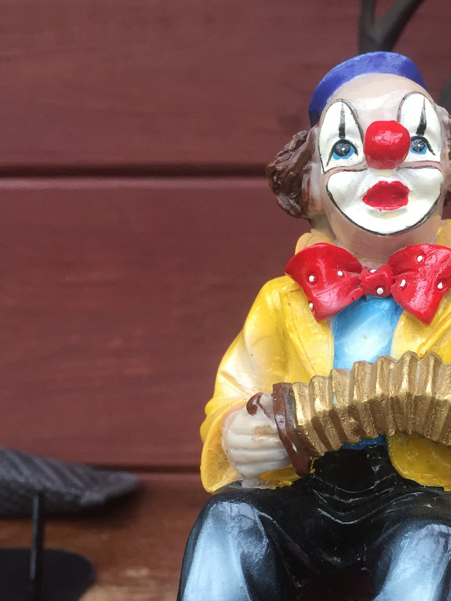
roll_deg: +0.3
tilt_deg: -15.3
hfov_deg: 29.5
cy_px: 459
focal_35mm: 48
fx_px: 834
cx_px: 370
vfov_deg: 38.5
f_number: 2.2
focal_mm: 4.15
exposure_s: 1/33
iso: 50
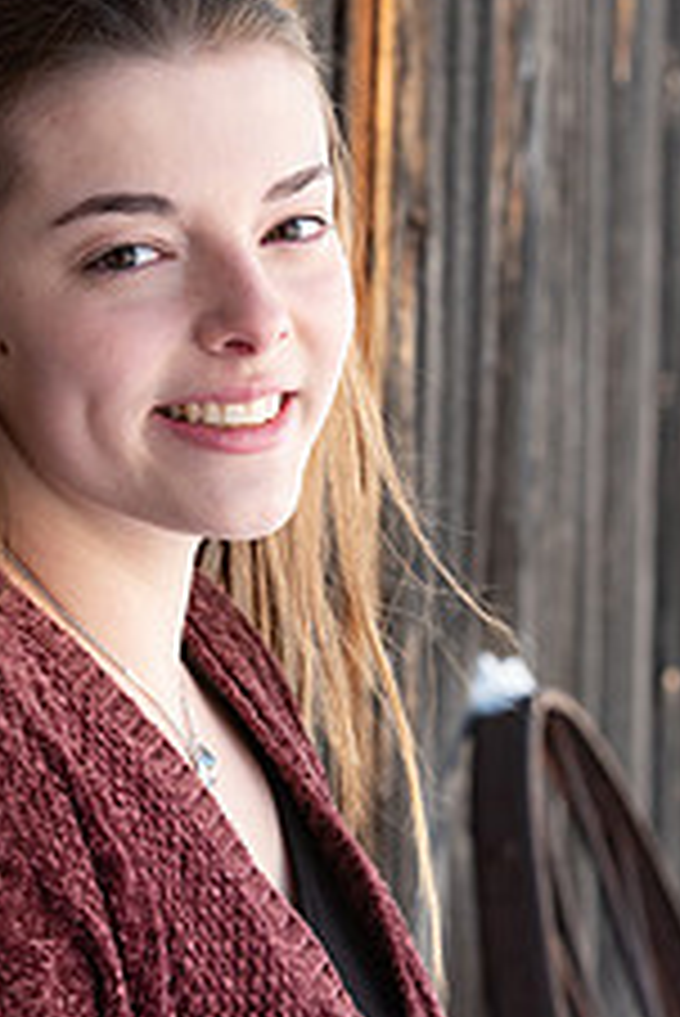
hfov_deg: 6.3
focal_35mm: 219
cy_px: 734
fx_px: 6195
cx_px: 144
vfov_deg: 9.4
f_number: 8
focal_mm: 110
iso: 400
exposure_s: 1/200
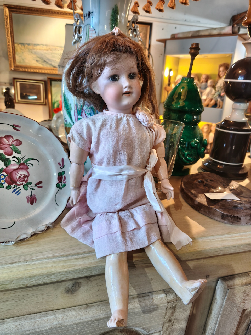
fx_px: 222
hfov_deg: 58.9
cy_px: 168
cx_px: 126
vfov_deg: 73.9
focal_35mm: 23
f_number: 1.7
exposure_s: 1/33.3
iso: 1000
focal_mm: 5.35
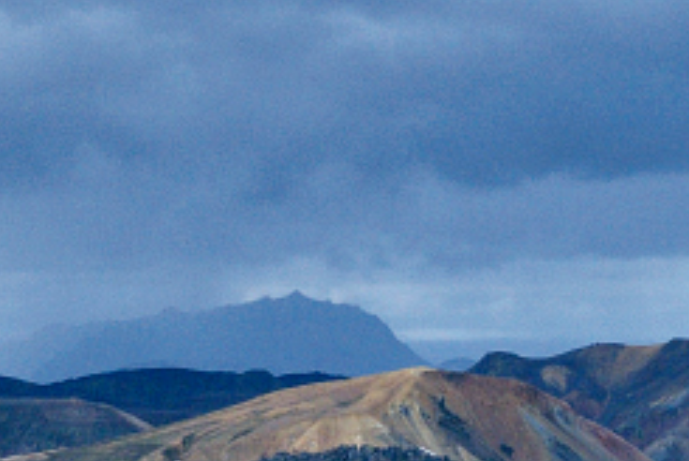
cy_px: 748
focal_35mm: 143
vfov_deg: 9.3
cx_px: 686
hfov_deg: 14.1
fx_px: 2740
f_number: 10
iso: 400
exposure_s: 1/400
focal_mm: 26
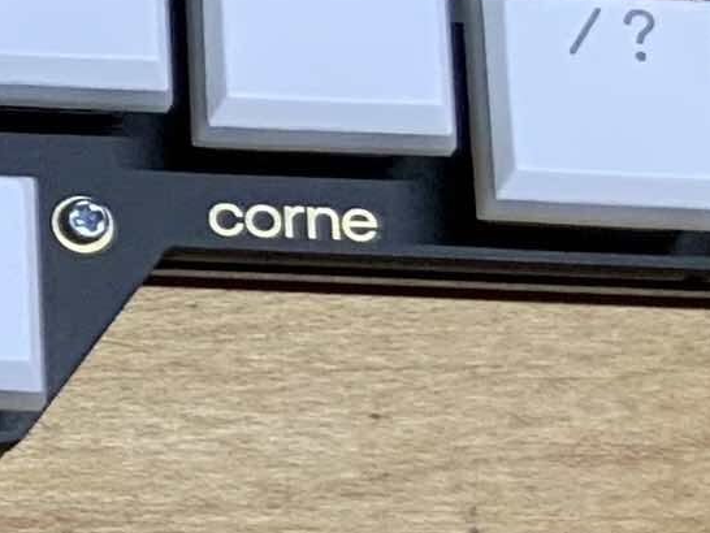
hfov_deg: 8.1
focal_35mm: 214
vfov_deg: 6.9
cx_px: -1334
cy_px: 199
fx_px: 4391
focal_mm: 3
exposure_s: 1/61
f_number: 1.8
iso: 32
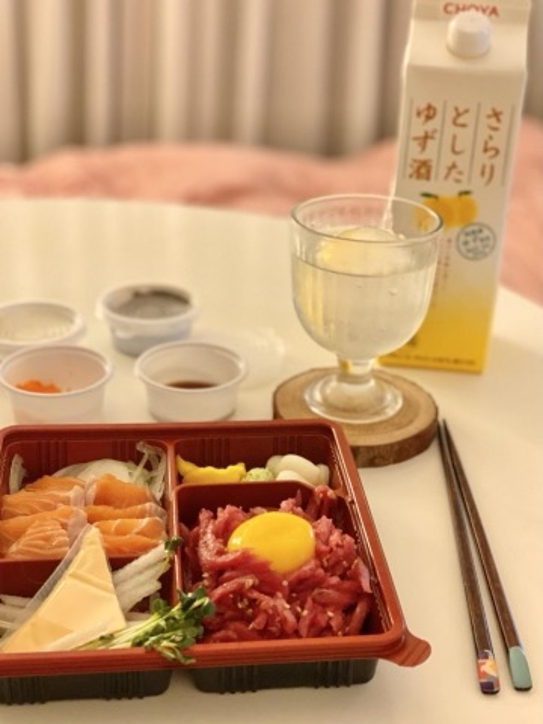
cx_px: 272
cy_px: 362
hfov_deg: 28.0
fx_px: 1088
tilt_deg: -25.8
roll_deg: -0.9
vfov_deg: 36.8
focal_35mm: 52
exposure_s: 1/24
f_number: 2
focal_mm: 6
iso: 400
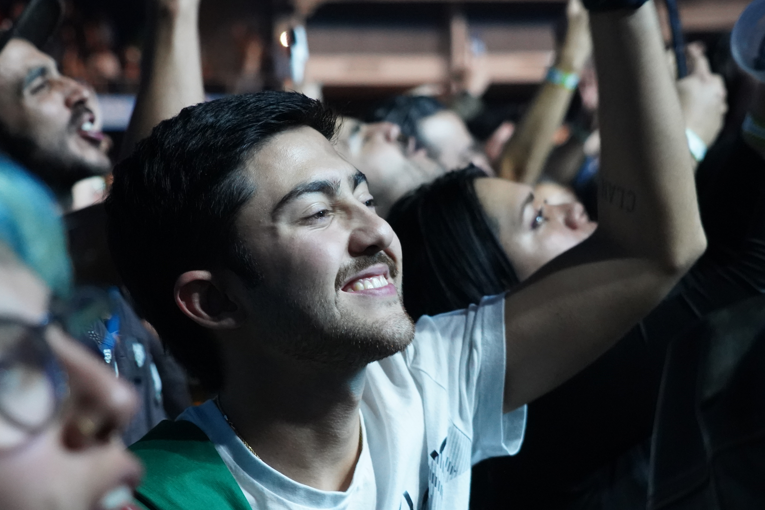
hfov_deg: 21.5
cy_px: 352
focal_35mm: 95
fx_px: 2019
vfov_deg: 14.4
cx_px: 417
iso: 8000
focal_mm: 65
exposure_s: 1/160
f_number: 5
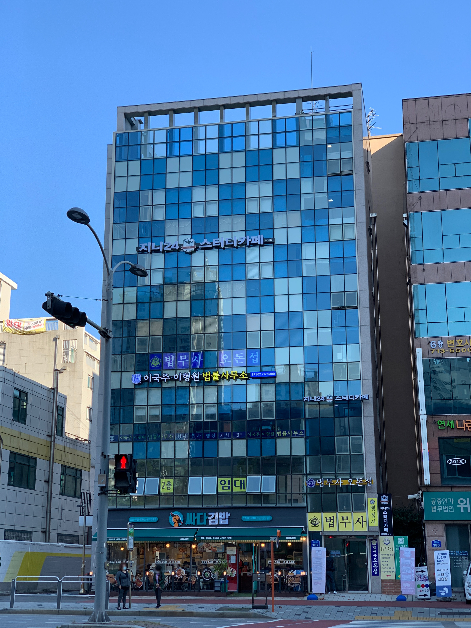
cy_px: 314
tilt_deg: +16.4
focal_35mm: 52
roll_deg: +0.6
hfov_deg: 28.0
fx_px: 943
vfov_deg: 36.8
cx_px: 236
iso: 16
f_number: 2.4
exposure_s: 1/304
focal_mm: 6
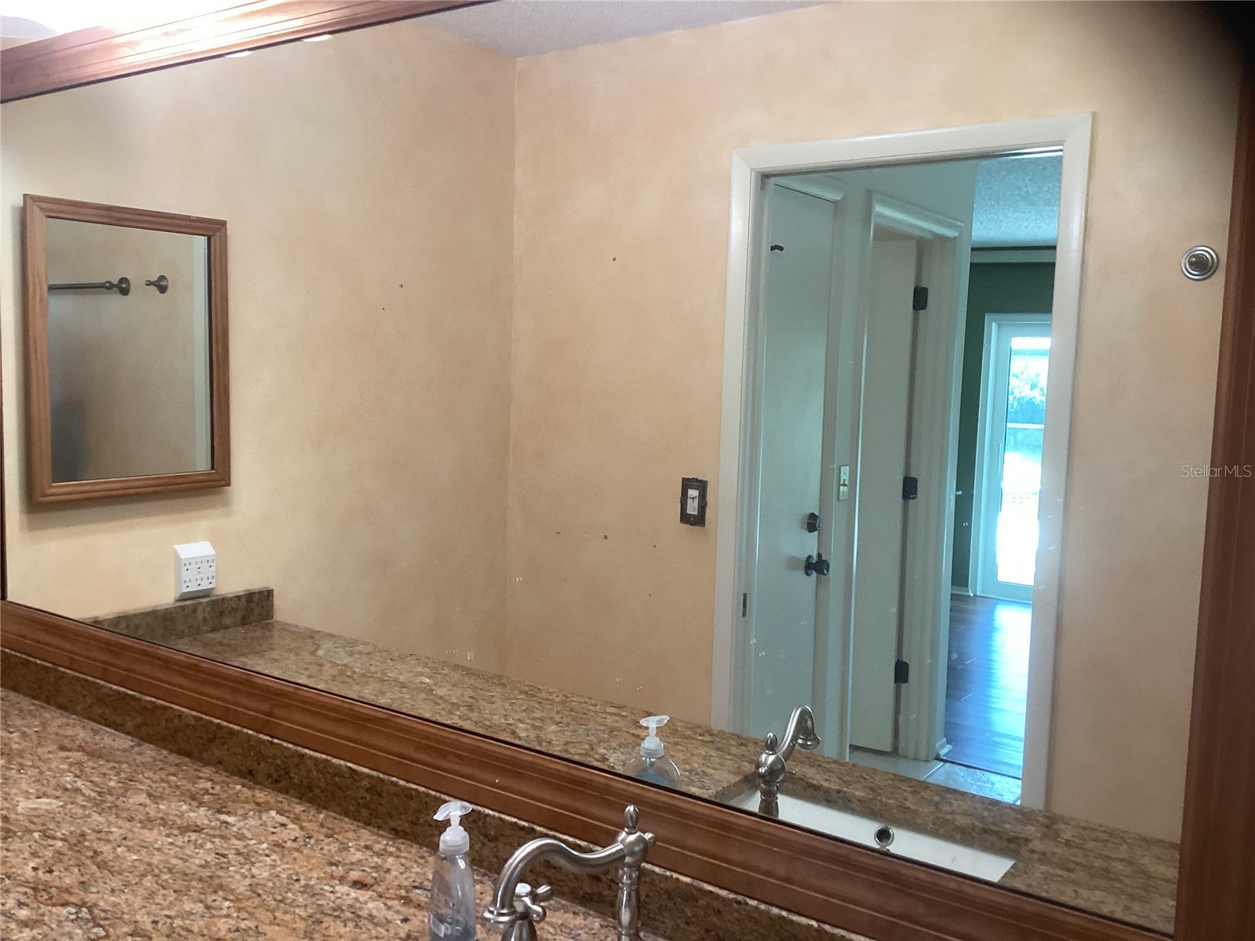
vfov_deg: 45.4
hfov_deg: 58.4
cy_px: 470
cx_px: 628
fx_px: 1124
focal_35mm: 31
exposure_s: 1/60
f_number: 2.4
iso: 125
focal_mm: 3.3
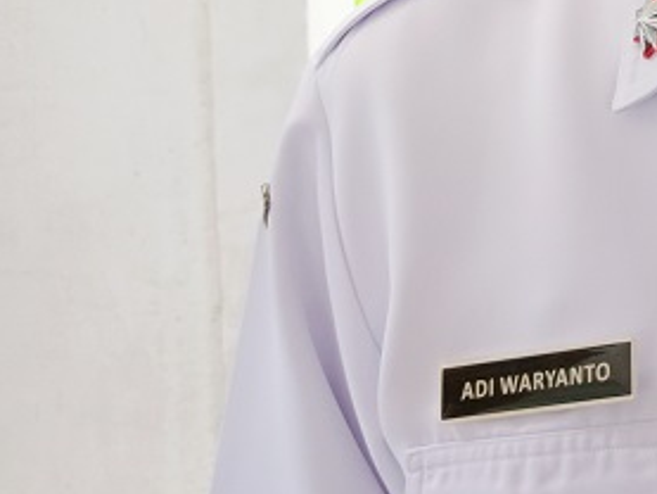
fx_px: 1576
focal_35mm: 83
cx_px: 1032
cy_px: -188
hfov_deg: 19.8
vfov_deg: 16.6
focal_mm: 5.56
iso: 273
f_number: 1.8
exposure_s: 1/50
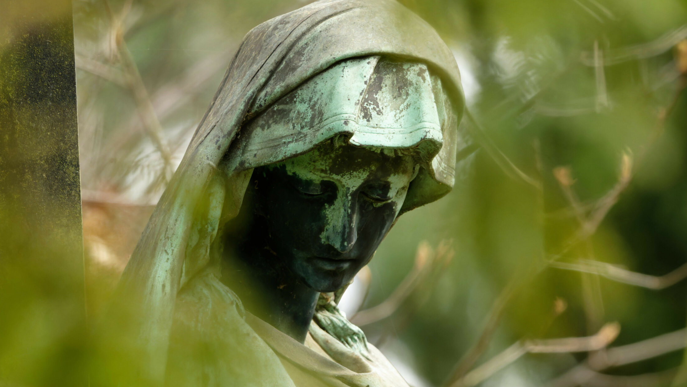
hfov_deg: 2.2
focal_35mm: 977
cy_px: 244
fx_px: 17798
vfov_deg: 1.2
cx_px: 313
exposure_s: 1/800
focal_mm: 810
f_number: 14
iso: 10000
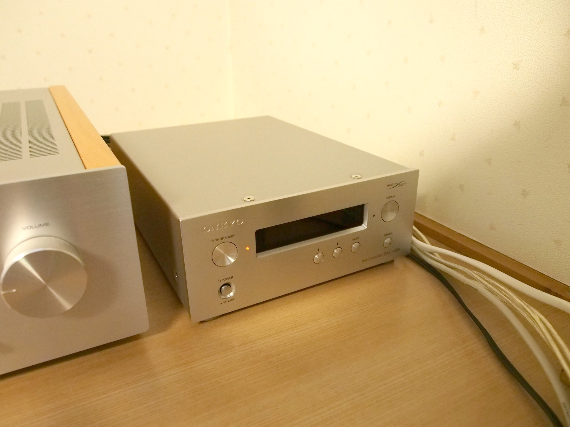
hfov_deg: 63.4
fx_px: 461
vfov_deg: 49.7
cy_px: 214
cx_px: 285
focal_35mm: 28
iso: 3200
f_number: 3.8
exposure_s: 1/40
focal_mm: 14
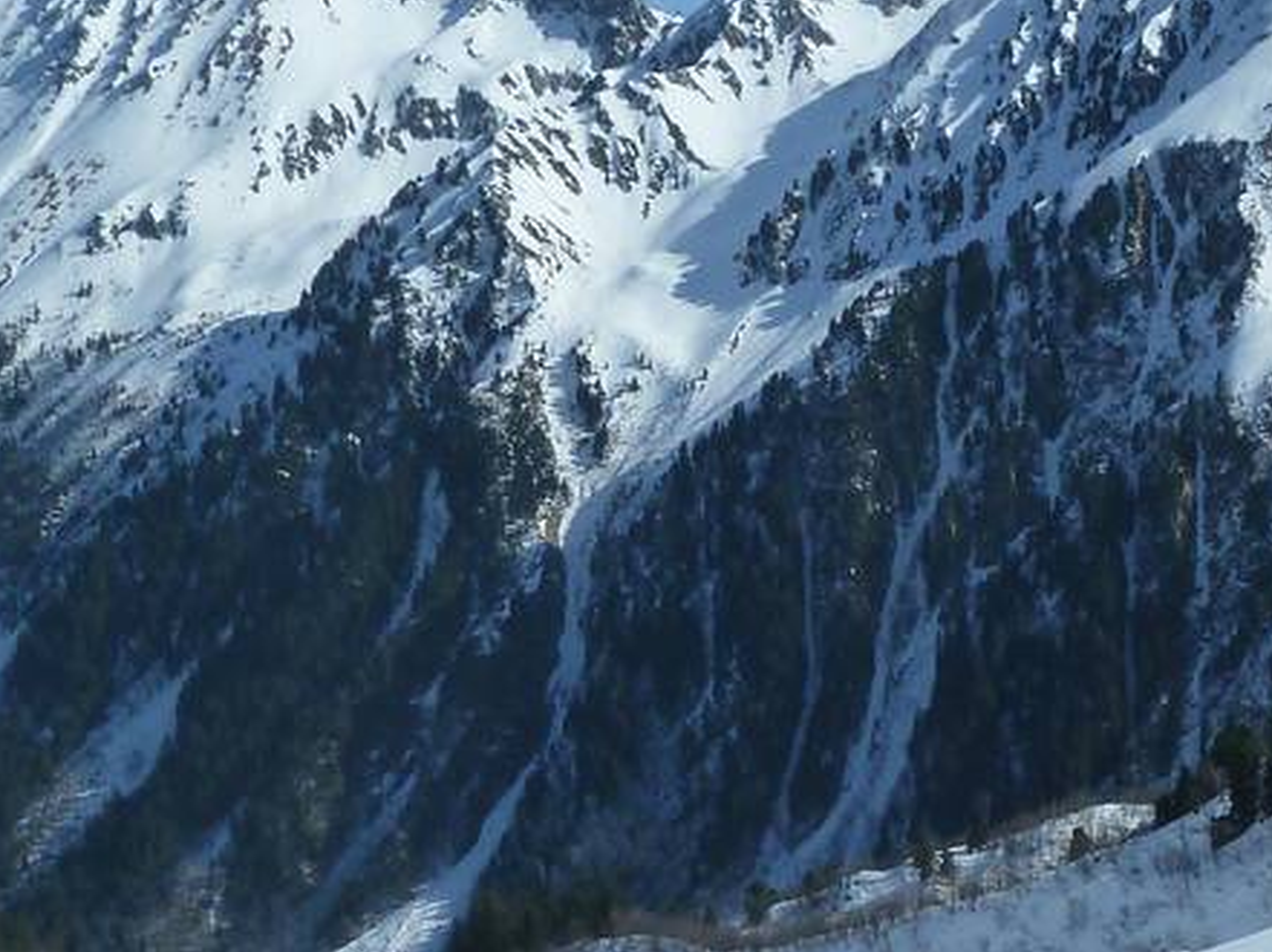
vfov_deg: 18.4
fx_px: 2901
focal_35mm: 79
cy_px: 825
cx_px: 917
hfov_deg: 24.5
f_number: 5.6
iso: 125
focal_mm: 4.7
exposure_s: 1/800
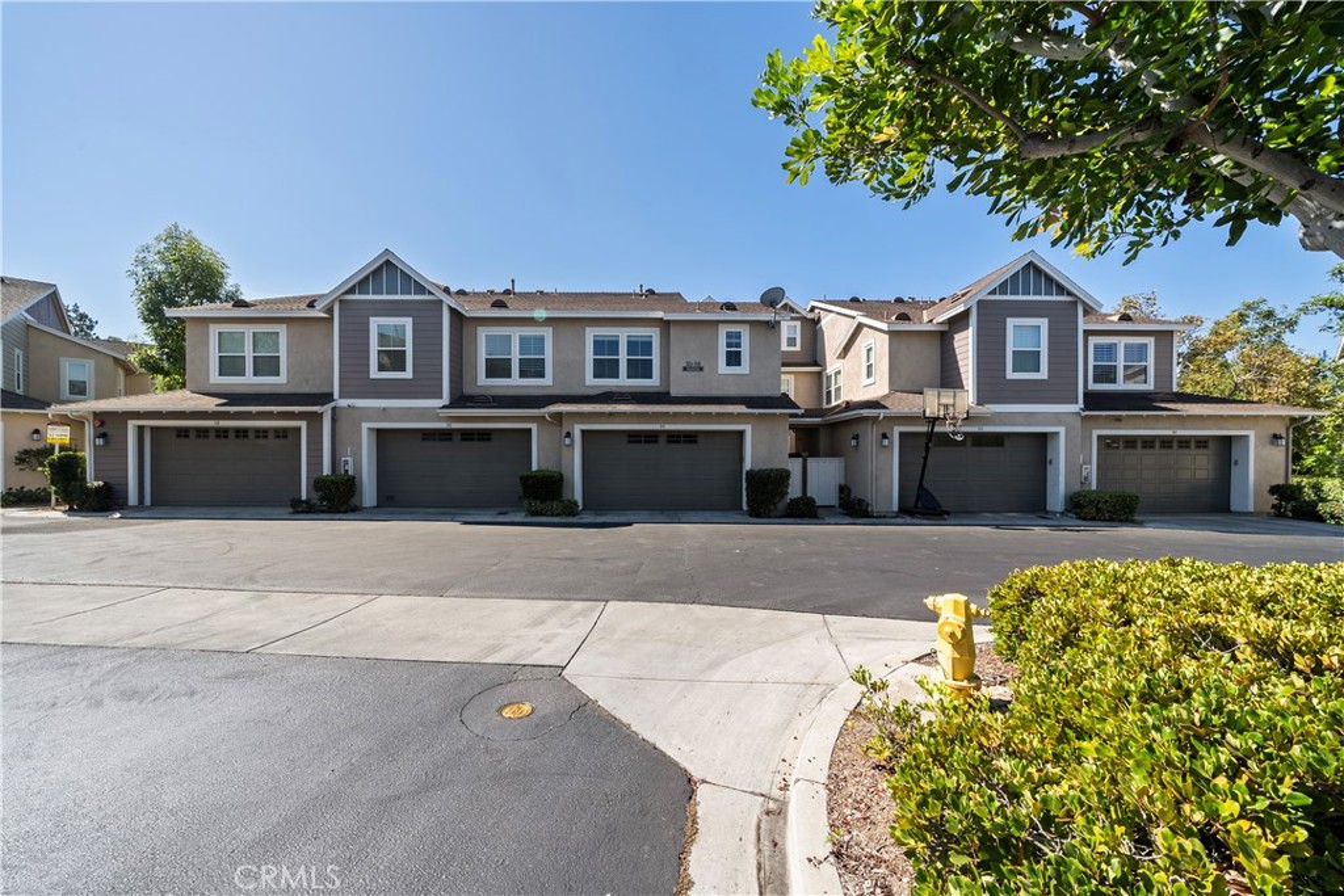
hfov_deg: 112.6
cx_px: 672
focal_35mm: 12
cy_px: 448
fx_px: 448
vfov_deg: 90.0
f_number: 11
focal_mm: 12
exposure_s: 1/50
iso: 125
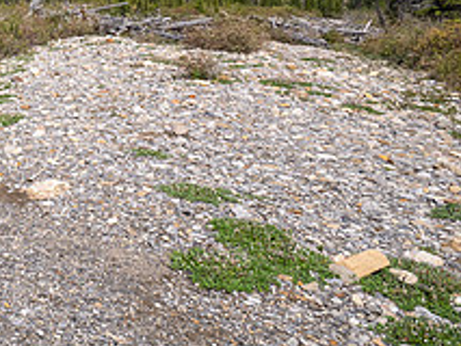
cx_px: -154
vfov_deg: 28.7
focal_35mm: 49
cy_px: 44
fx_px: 653
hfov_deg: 30.0
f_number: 8
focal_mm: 9
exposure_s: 1/125
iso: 200
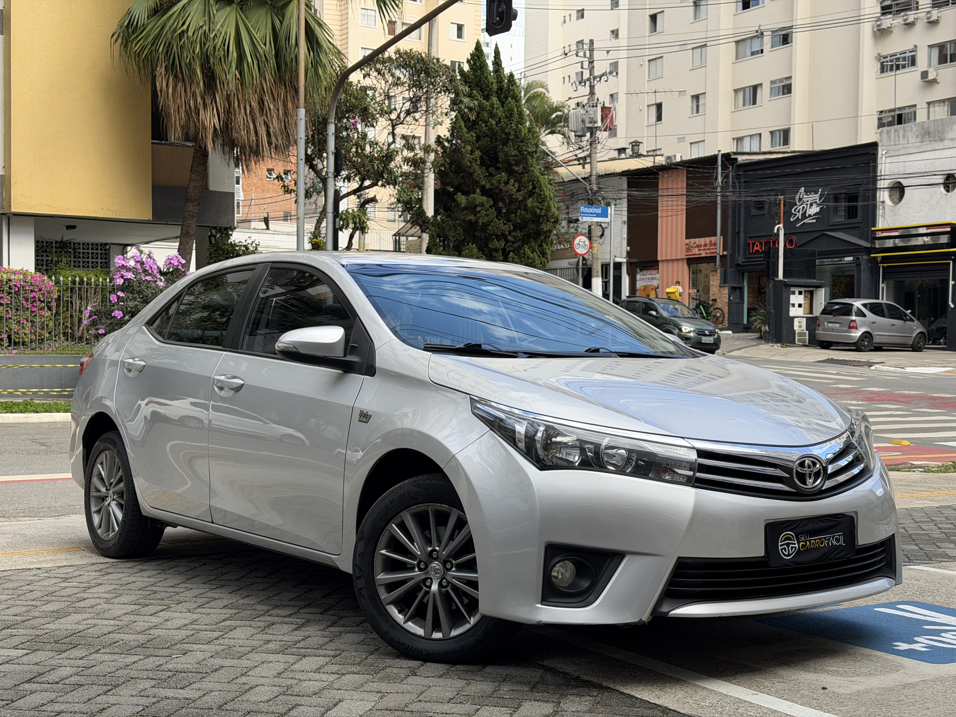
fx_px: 1326
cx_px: 478
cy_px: 358
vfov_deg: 30.3
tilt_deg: -1.6
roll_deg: +0.4
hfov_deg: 39.7
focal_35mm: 48
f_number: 1.78
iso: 64
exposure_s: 1/1085
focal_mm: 6.76
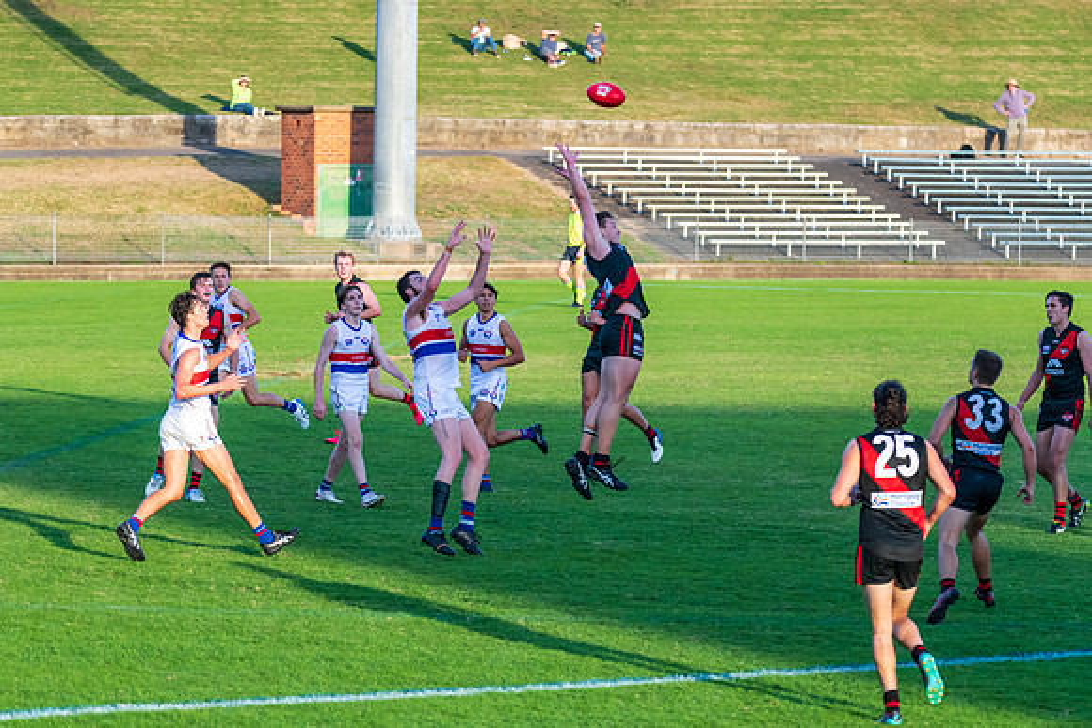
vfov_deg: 6.5
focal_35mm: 210
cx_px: 530
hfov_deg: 9.8
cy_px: 363
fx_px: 6382
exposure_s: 1/1600
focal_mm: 200
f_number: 5.3
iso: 1000
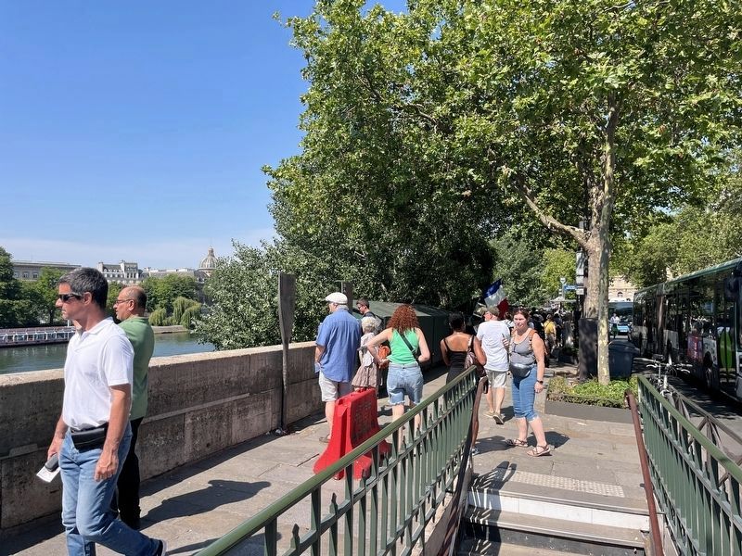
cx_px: 371
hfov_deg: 67.3
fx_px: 557
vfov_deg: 53.1
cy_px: 278
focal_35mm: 26
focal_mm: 5.1
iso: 50
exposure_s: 1/2967
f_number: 1.6
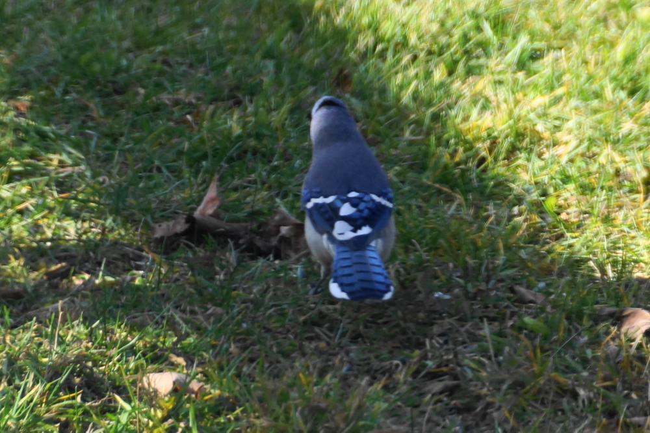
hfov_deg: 8.6
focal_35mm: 240
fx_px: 4332
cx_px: 325
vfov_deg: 5.7
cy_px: 216
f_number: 6.3
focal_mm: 160
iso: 400
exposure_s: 1/160
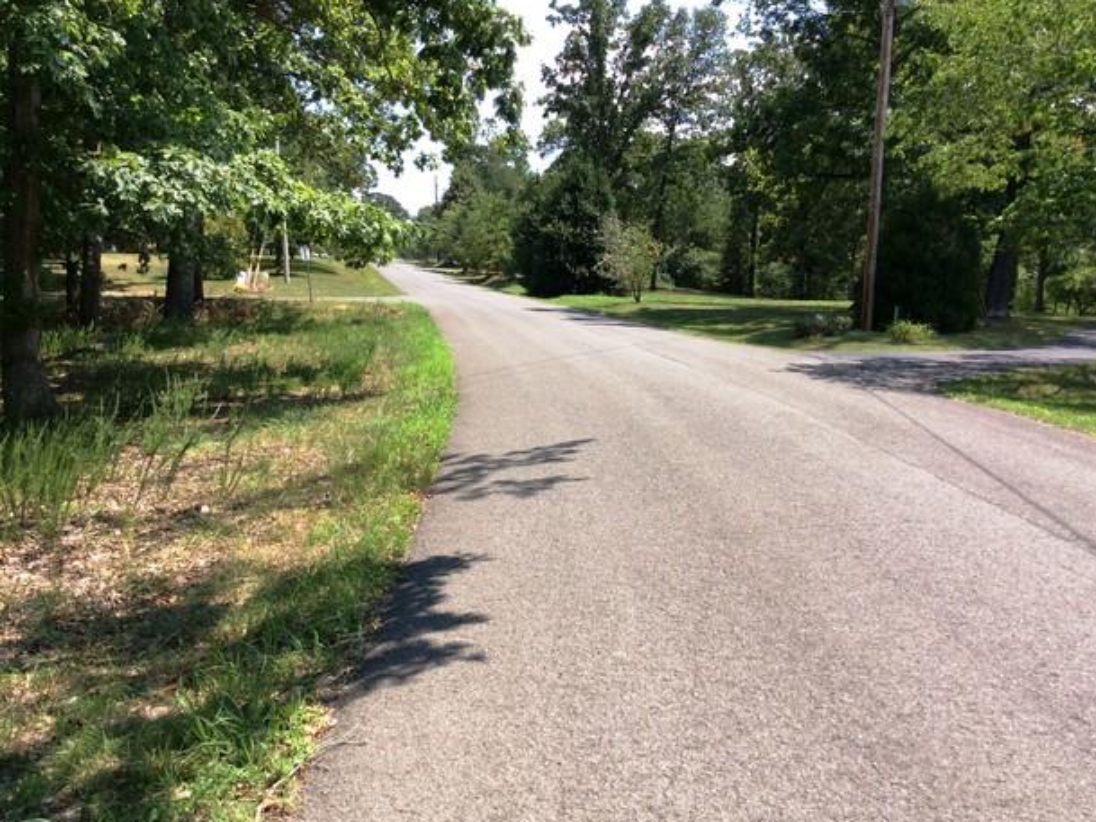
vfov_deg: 41.8
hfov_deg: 53.9
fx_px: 1077
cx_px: 552
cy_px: 421
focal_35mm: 34
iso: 32
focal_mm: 3.3
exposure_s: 1/608
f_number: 2.4
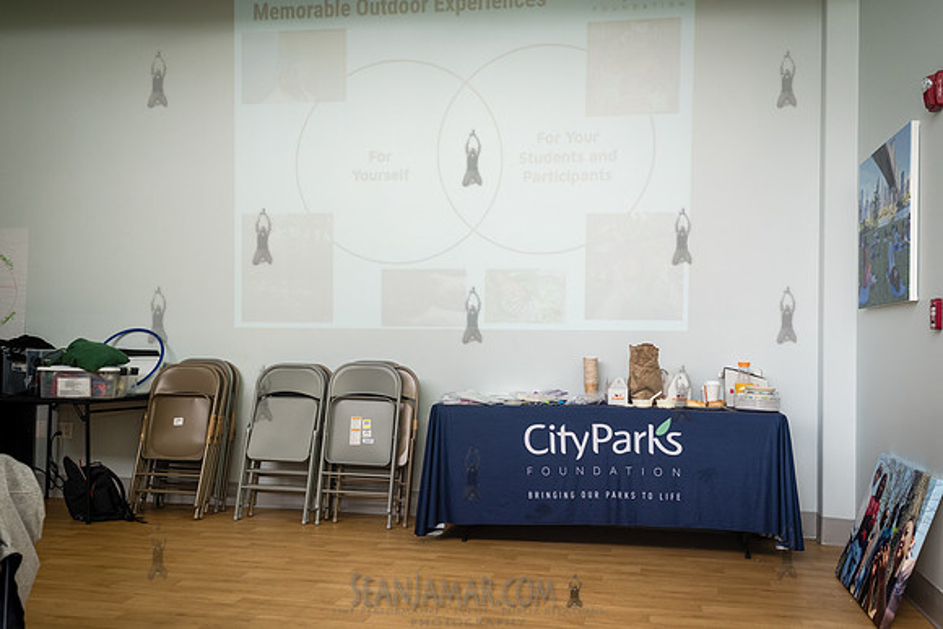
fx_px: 917
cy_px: 314
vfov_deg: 37.9
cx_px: 472
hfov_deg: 54.4
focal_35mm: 35
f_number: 5
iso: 640
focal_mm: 35
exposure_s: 1/200
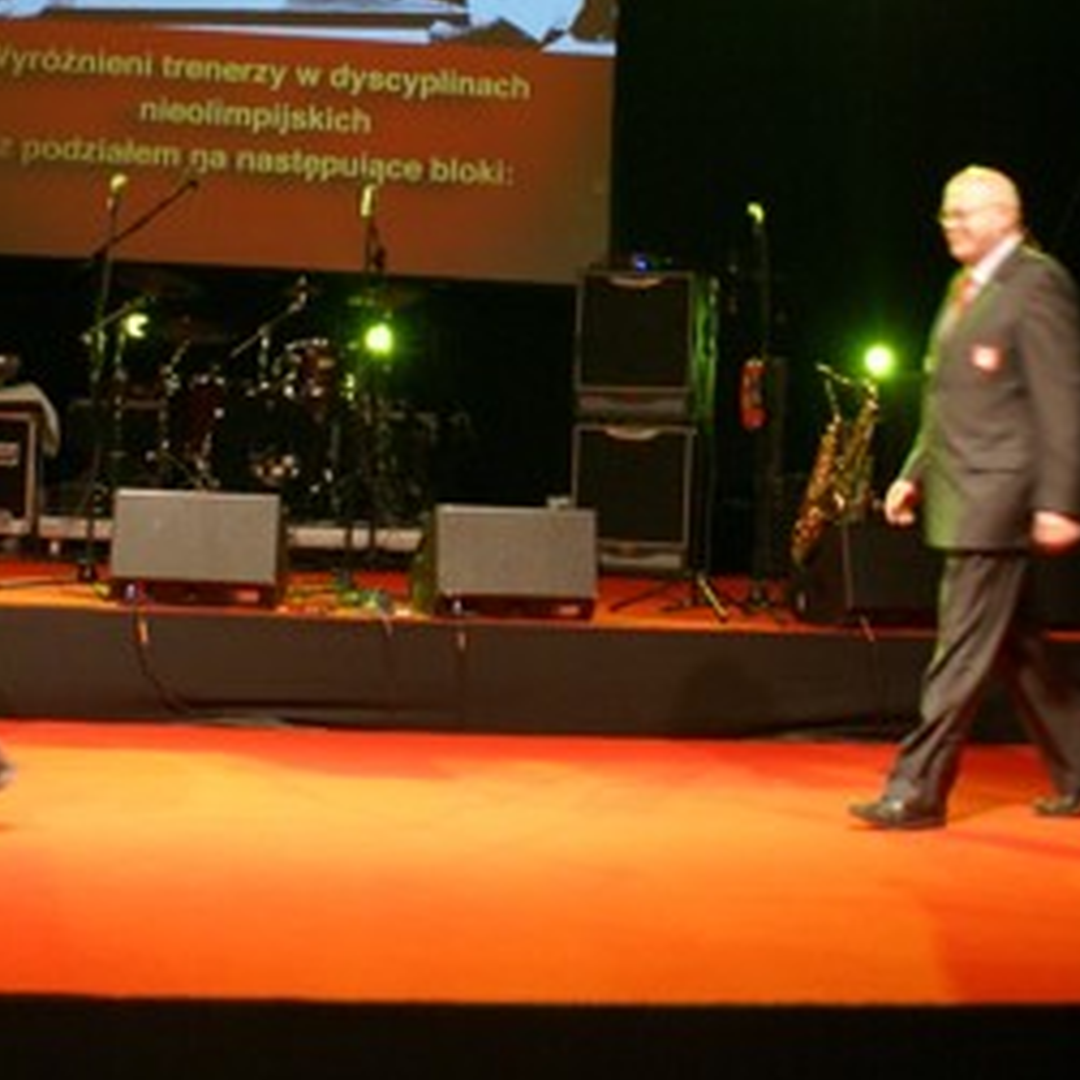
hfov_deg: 26.9
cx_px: 559
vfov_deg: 26.7
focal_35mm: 64
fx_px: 2259
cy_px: 340
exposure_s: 1/30
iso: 320
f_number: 3.5
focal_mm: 18
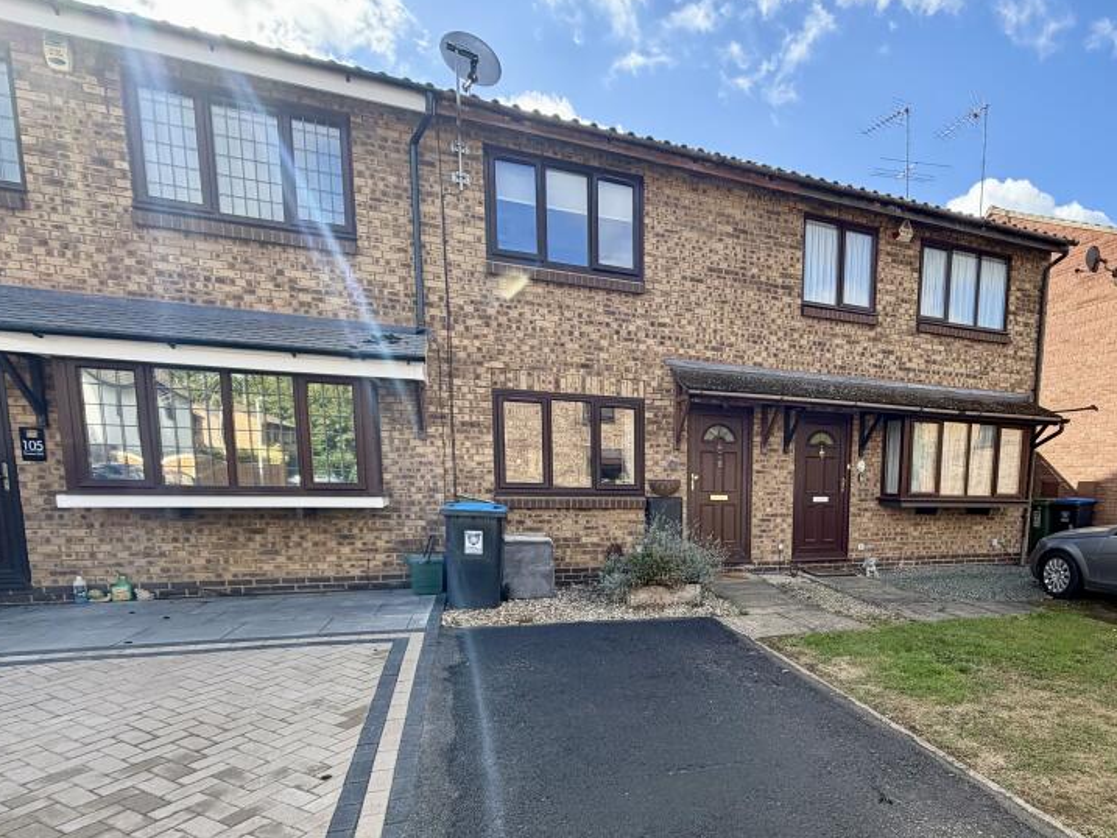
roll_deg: -1.7
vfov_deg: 64.2
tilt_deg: -8.1
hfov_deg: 78.7
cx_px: 756
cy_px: 564
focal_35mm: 20
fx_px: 645
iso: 50
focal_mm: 2.22
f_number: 2.2
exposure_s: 1/502
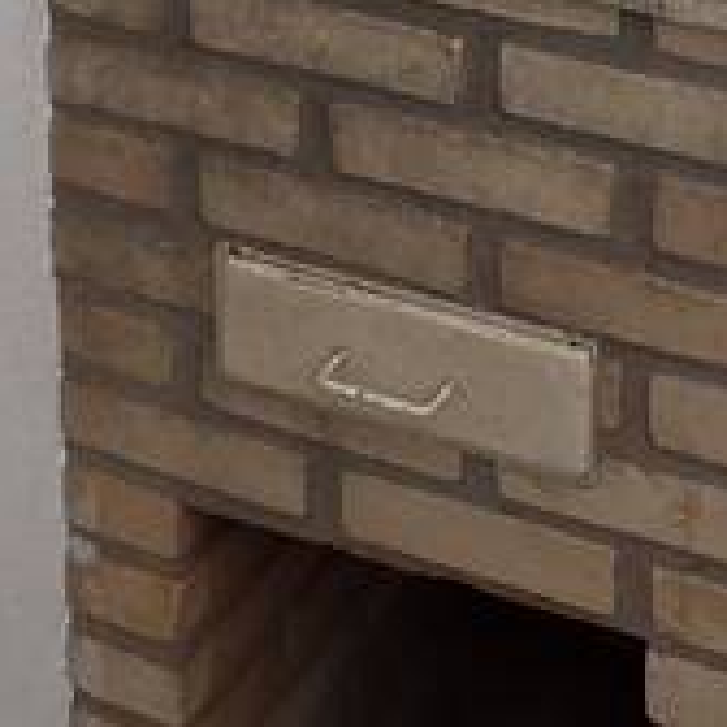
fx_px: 1758
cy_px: -744
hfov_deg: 21.4
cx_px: 909
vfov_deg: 17.0
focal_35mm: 74
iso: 160
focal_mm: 2.2
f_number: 2.2
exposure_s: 1/2000
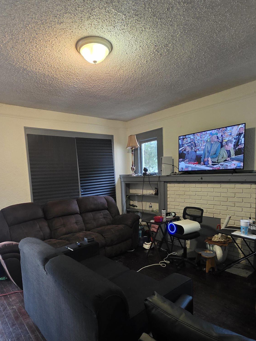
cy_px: 198
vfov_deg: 81.1
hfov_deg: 65.9
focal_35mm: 20
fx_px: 197
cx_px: 119
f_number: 1.9
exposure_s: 1/60
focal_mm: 2.2
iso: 800
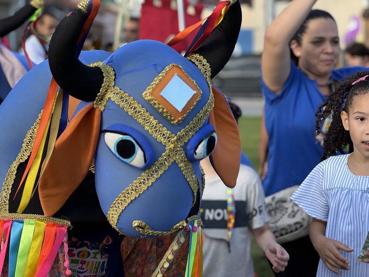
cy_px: 138
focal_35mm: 77
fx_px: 821
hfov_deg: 25.3
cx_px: 184
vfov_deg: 19.1
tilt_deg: -5.7
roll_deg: -1.6
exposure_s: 1/104
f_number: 2.8
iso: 25
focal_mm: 9
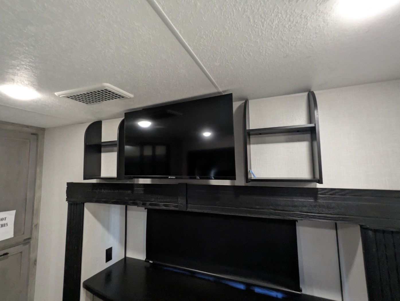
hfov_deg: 94.4
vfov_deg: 78.2
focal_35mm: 16
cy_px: 150
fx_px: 185
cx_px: 200
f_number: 2.2
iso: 365
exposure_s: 1/30.2
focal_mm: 2.35
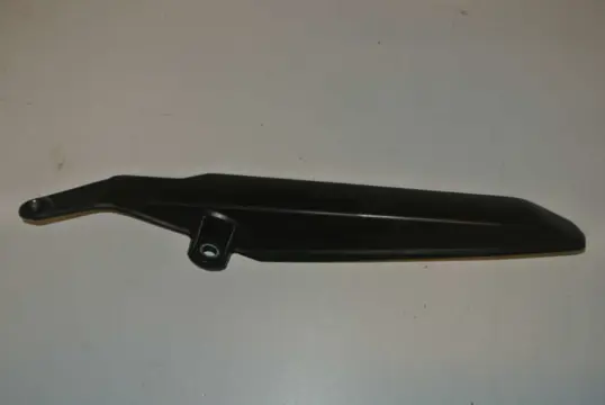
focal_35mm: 42
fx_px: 707
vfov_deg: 32.0
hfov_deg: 46.4
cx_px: 302
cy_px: 202
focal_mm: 15.7
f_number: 4.2
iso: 200
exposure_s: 1/60
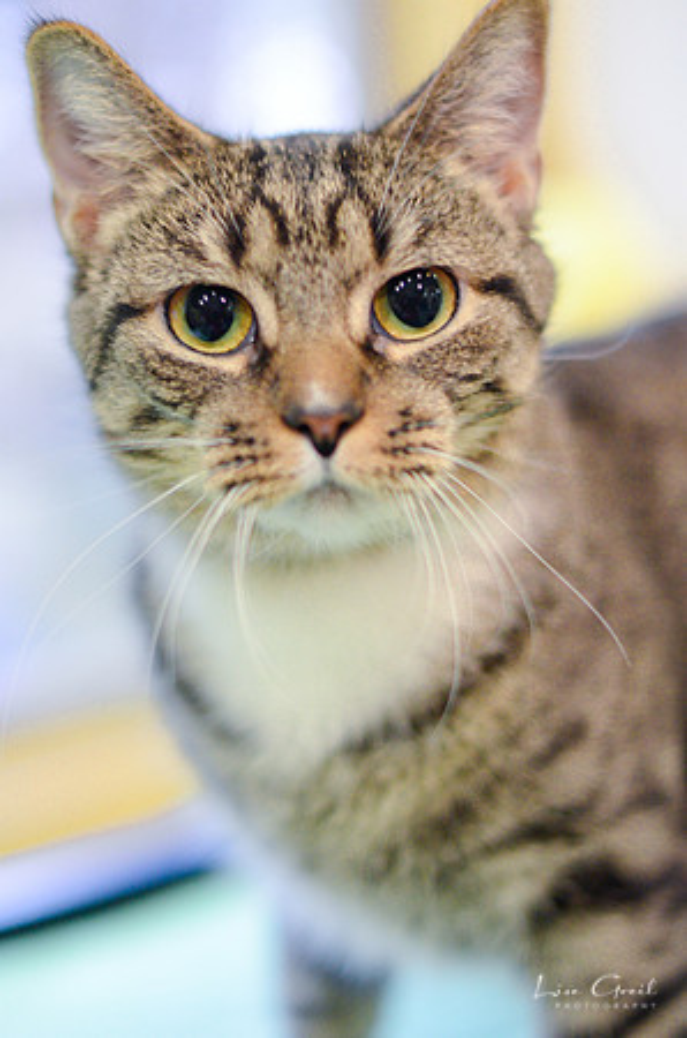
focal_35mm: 75
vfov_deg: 27.0
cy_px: 519
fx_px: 2157
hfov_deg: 18.1
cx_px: 344
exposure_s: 1/160
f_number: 1.8
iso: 2000
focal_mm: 50
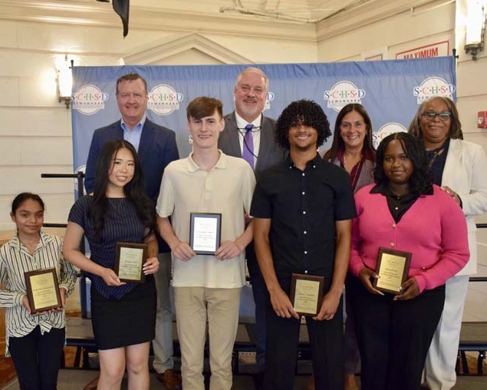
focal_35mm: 39
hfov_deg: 46.8
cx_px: 230
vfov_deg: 38.2
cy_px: 197
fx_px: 562
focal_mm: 22
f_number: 3.5
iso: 3200
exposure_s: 1/30
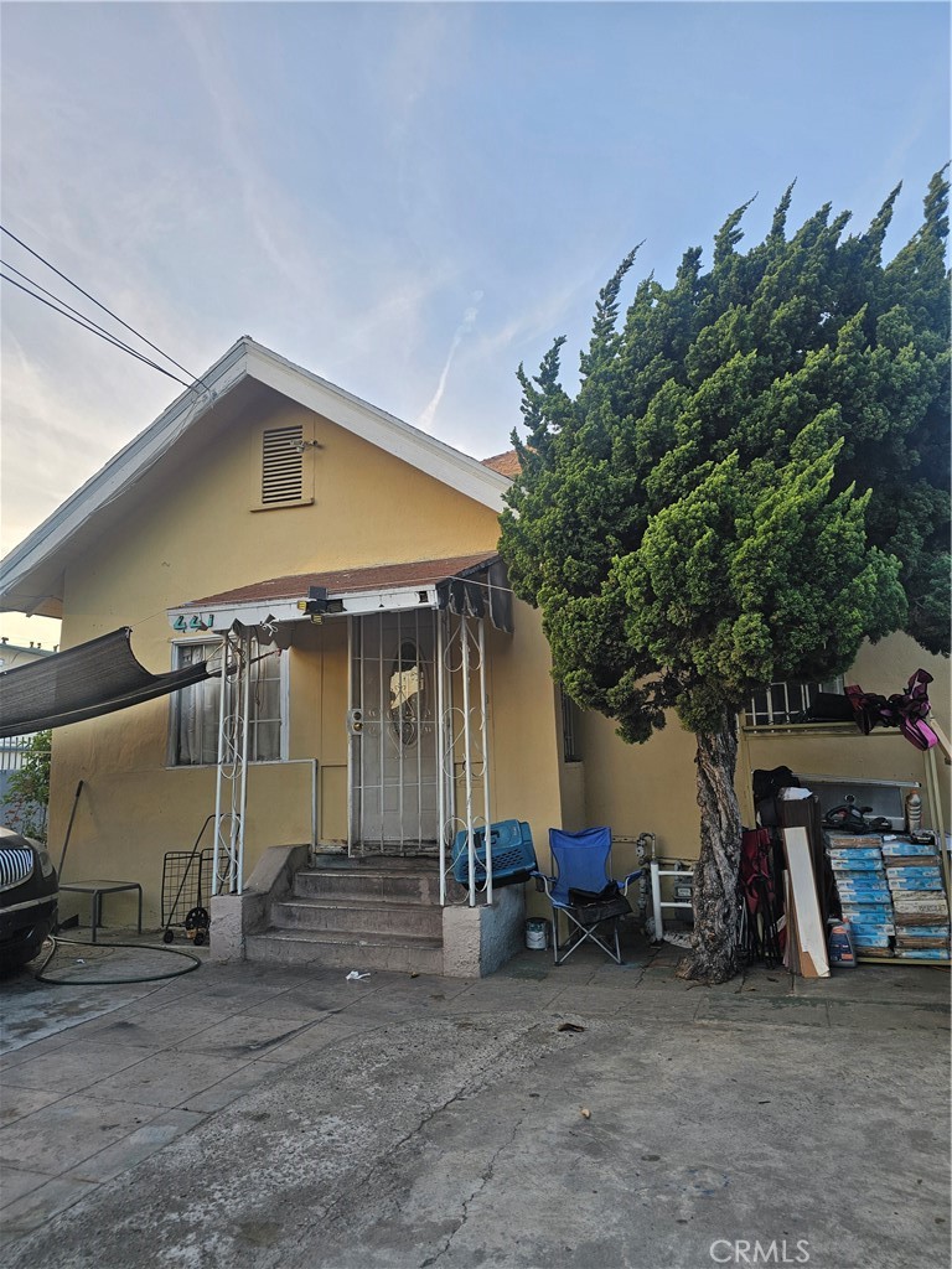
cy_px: 634
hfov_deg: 58.9
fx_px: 843
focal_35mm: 23
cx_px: 476
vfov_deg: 73.9
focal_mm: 6.3
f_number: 1.7
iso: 12
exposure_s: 1/120
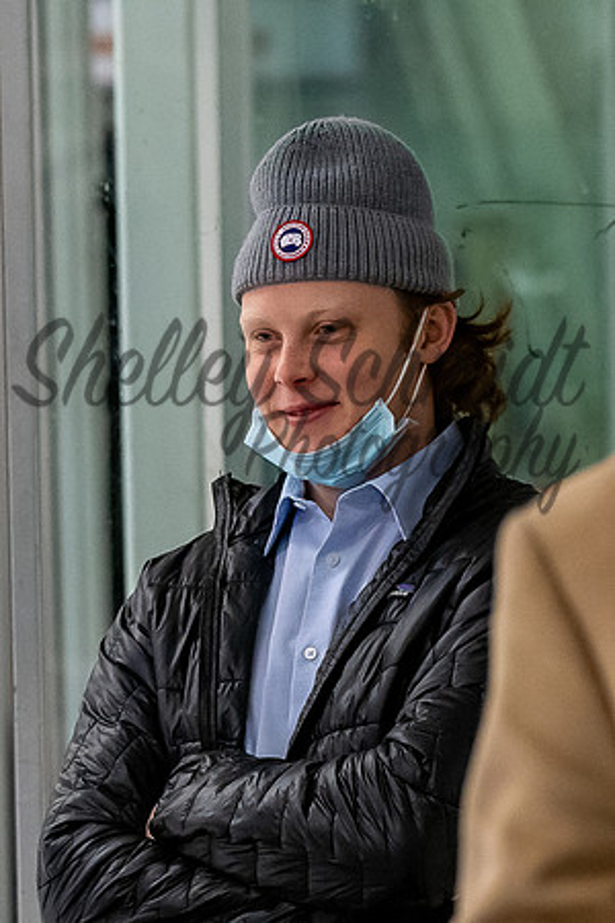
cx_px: 290
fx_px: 8912
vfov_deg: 5.9
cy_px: 489
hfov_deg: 4.0
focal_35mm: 348
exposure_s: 1/800
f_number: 3.5
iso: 2000
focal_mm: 100
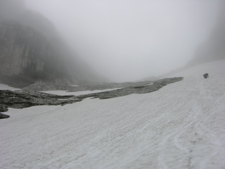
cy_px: 84
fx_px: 227
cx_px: 112
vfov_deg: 40.7
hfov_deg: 52.6
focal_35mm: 35
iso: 50
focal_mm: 8.9
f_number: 7.1
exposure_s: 1/242
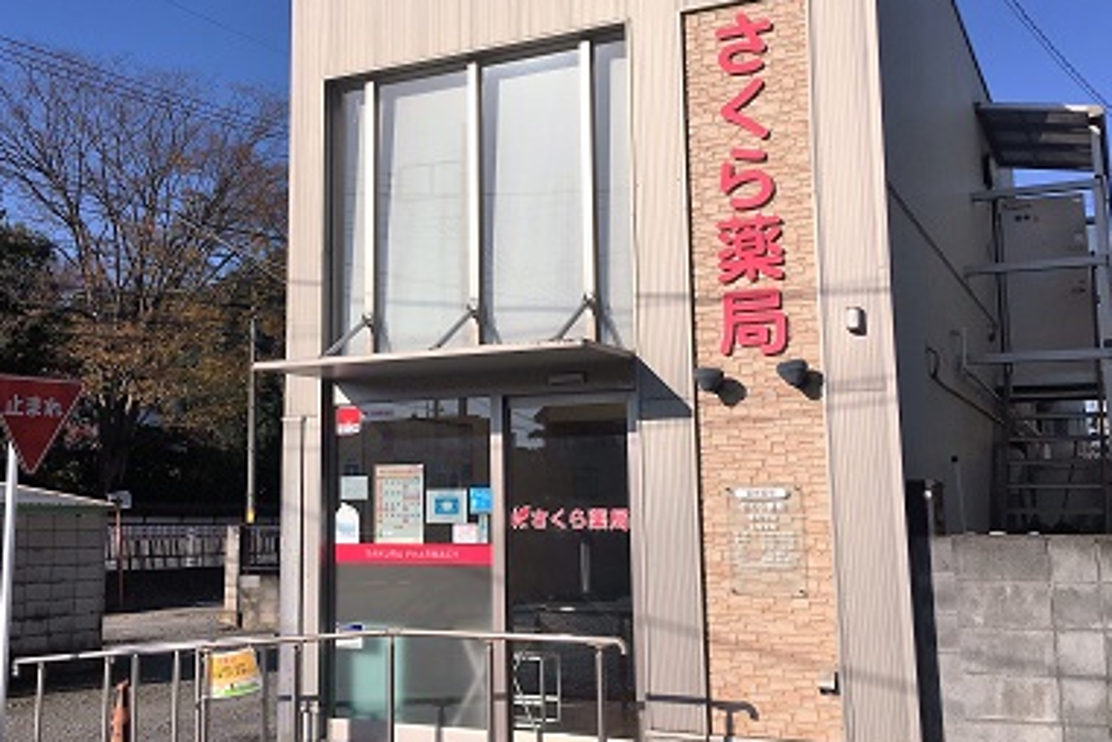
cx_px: 482
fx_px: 1174
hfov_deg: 50.6
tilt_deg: +8.8
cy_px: 275
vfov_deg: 34.9
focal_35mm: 38
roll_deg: -0.5
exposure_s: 1/3344
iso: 25
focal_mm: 4.15
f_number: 2.2
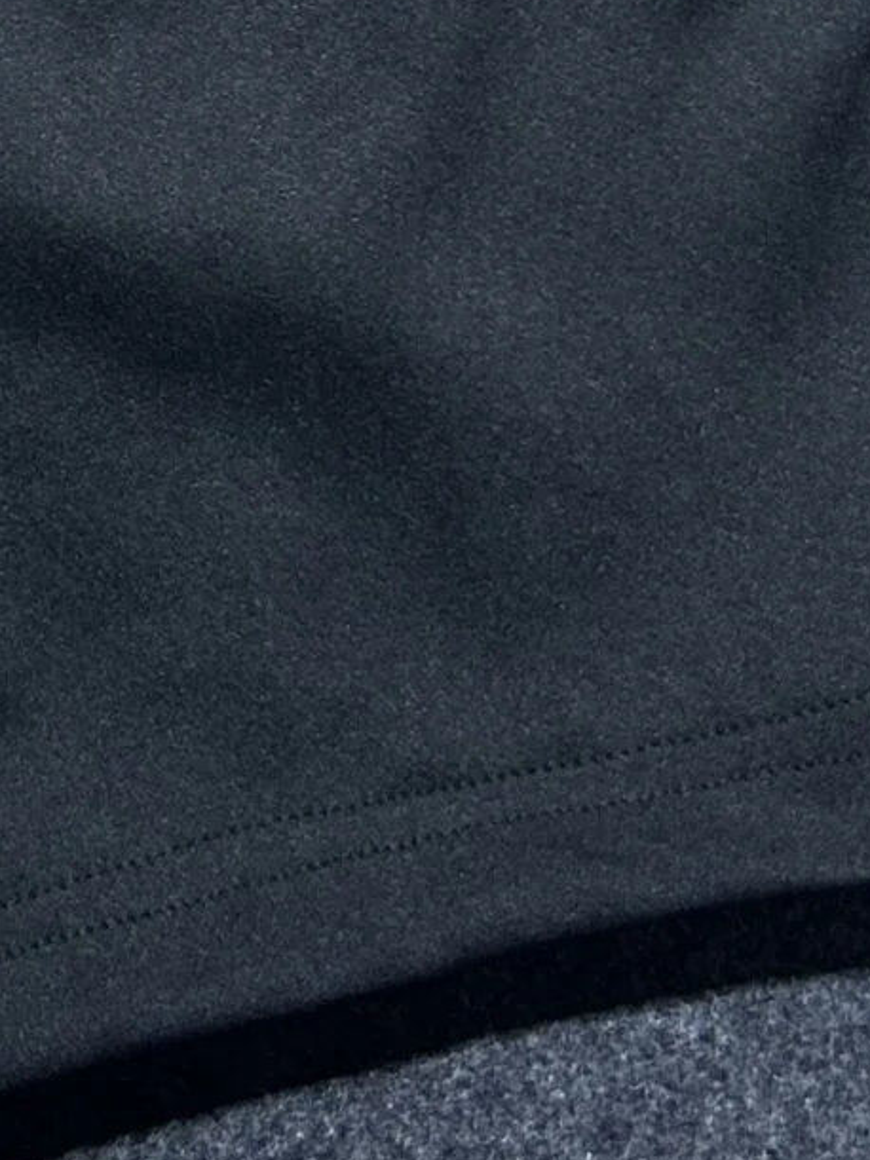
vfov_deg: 17.2
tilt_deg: -54.2
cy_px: -226
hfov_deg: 12.5
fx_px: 3654
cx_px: -623
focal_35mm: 109
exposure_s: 1/50
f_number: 1.5
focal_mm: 5.7
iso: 125
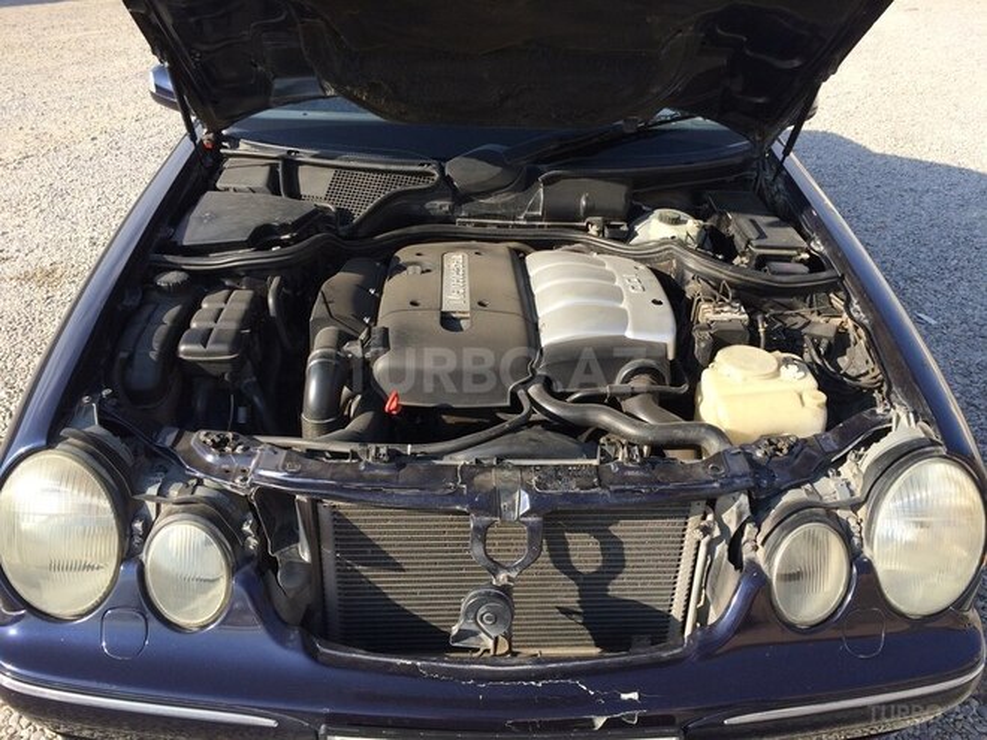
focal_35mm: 29
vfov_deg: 48.2
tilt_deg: -31.0
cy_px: 370
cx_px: 494
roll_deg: -0.9
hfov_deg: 61.7
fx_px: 827
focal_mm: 4.15
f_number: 2.2
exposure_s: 1/746
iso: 32
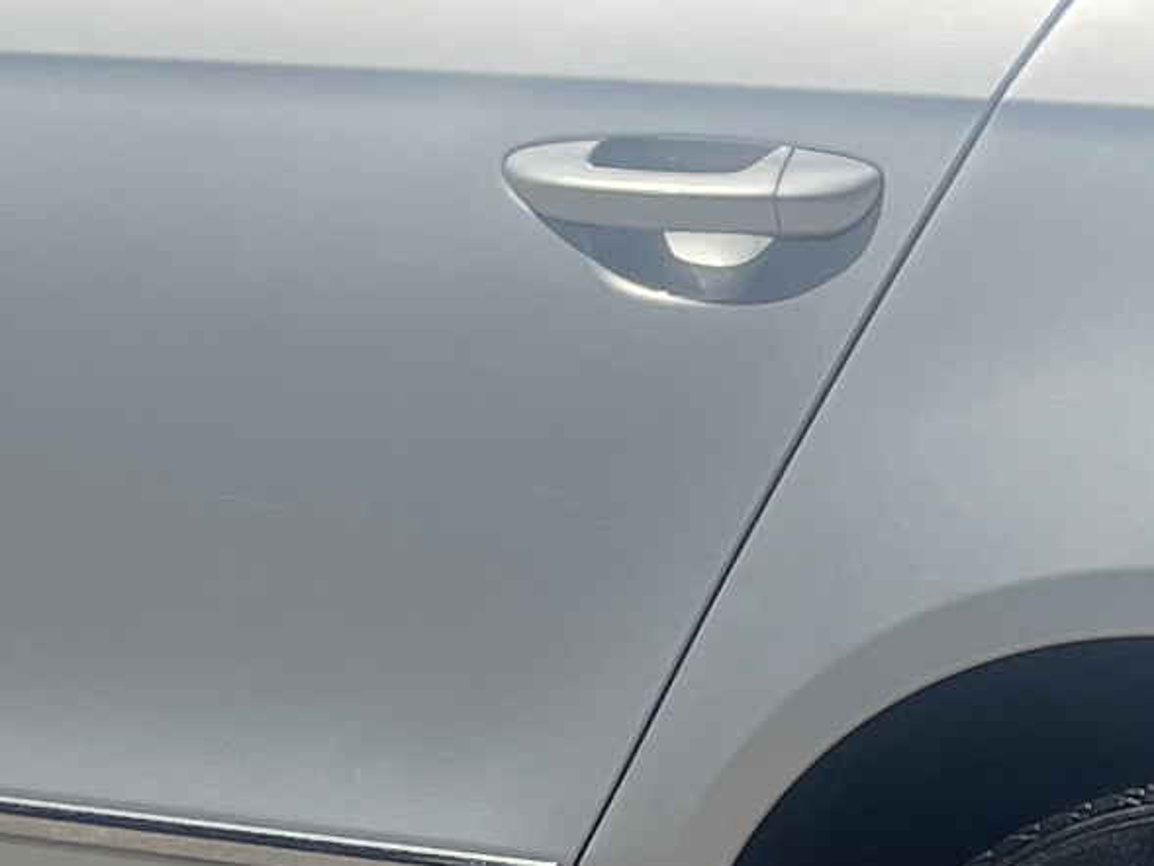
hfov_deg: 11.0
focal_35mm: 178
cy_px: 94
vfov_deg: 8.3
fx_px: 5935
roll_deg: +0.3
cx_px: 1270
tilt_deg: -7.9
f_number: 1.6
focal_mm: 4.2
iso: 32
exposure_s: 1/4292
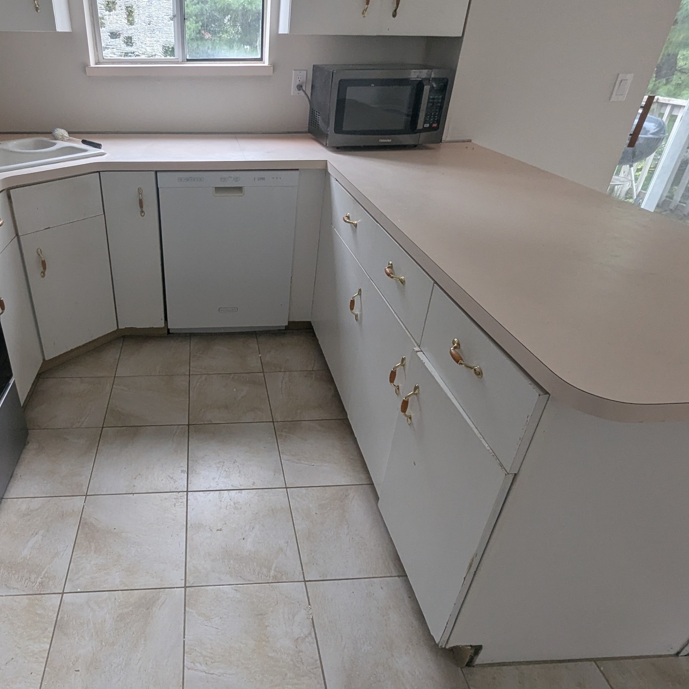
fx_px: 473
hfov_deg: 70.2
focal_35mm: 21
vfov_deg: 72.1
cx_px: 233
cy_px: 326
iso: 44
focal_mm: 1.95
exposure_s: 1/95.2
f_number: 2.2
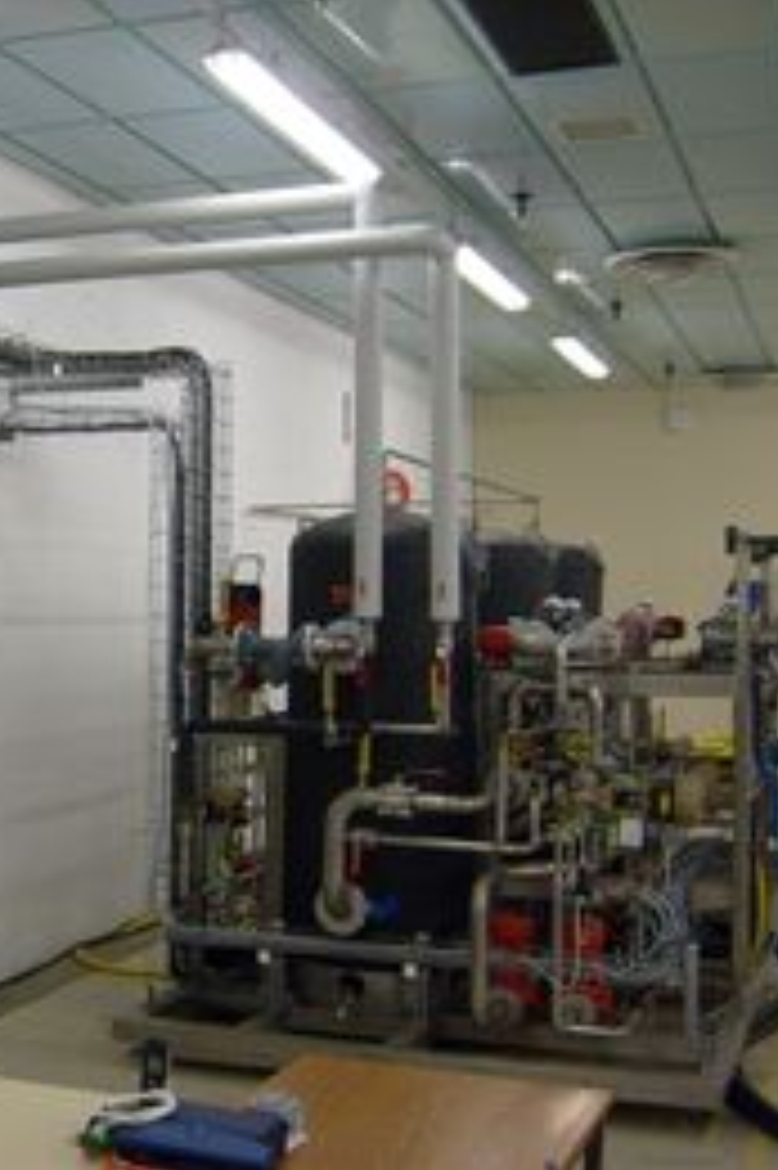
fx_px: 1590
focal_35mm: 49
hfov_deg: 26.7
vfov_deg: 40.4
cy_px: 585
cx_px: 108
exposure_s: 1/45
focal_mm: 5.8
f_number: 2.8
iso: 80
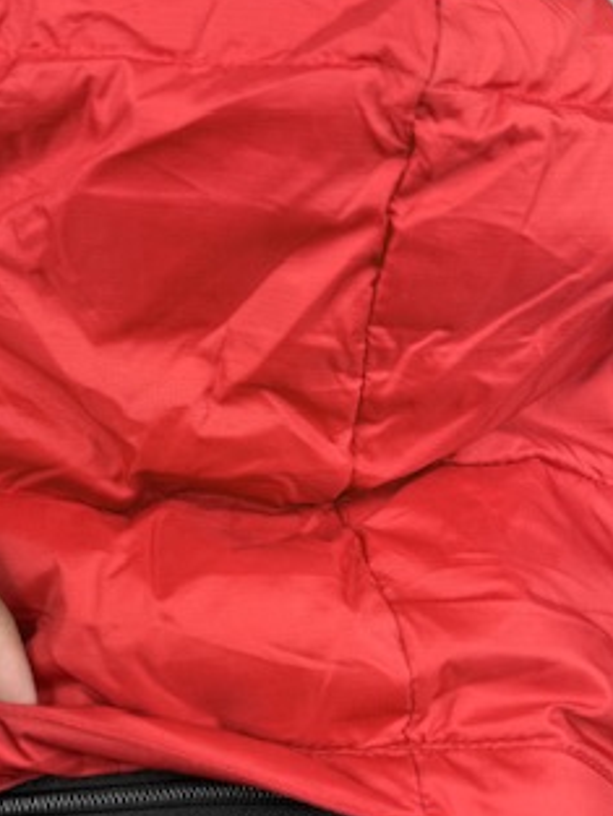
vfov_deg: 38.7
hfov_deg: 29.3
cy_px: 508
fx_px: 1156
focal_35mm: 49
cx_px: 164
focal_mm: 6.76
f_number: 1.78
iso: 64
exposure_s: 1/100
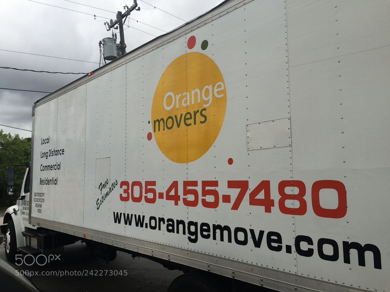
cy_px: 146
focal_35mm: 29
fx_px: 327
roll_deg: +1.2
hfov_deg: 61.7
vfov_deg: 48.2
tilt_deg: +5.9
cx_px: 195
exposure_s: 1/149
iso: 32
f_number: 2.2
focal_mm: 4.15
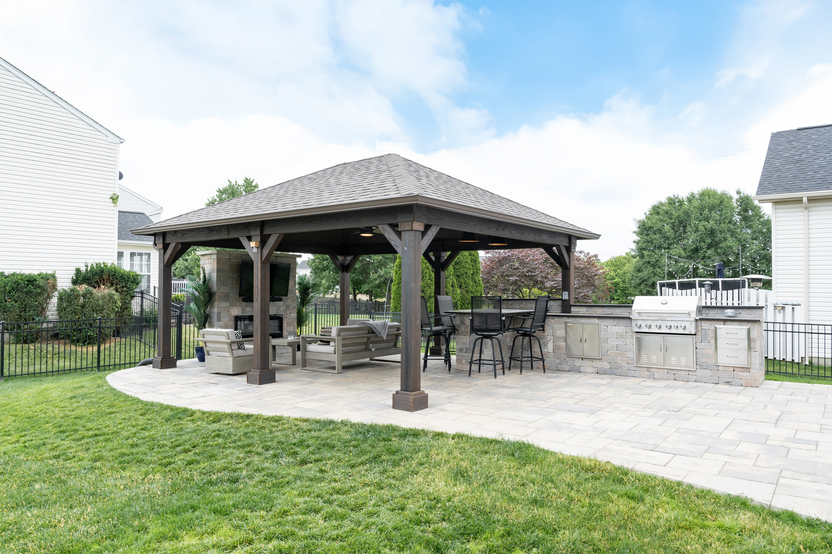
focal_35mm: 24
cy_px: 277
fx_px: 555
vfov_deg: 53.1
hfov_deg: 73.7
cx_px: 416
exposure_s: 1/250
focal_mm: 24
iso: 640
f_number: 7.1
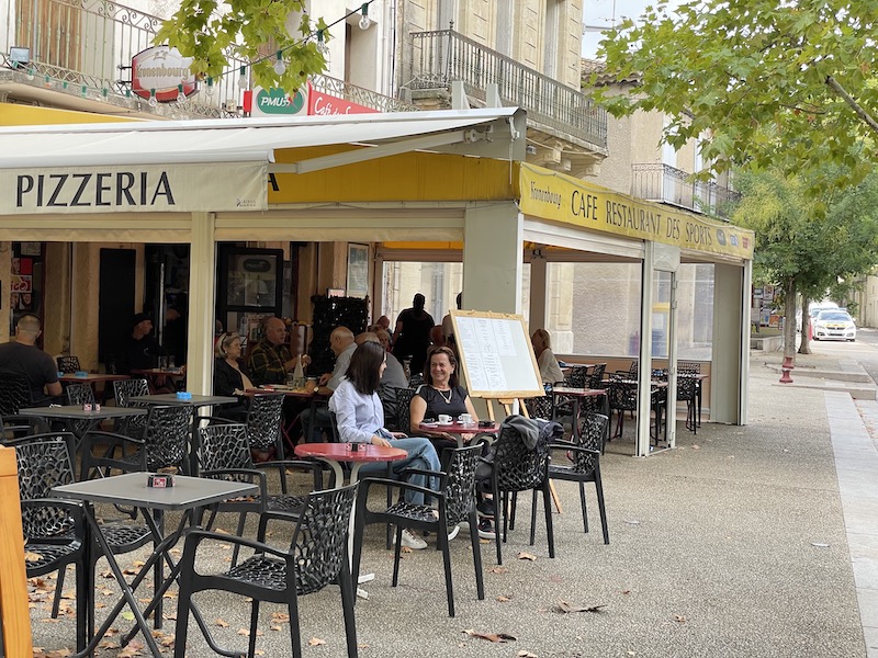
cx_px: 439
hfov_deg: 36.8
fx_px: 1319
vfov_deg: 28.0
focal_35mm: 52
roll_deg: -0.8
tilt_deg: -1.1
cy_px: 329
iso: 25
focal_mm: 6
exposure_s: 1/262
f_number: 2
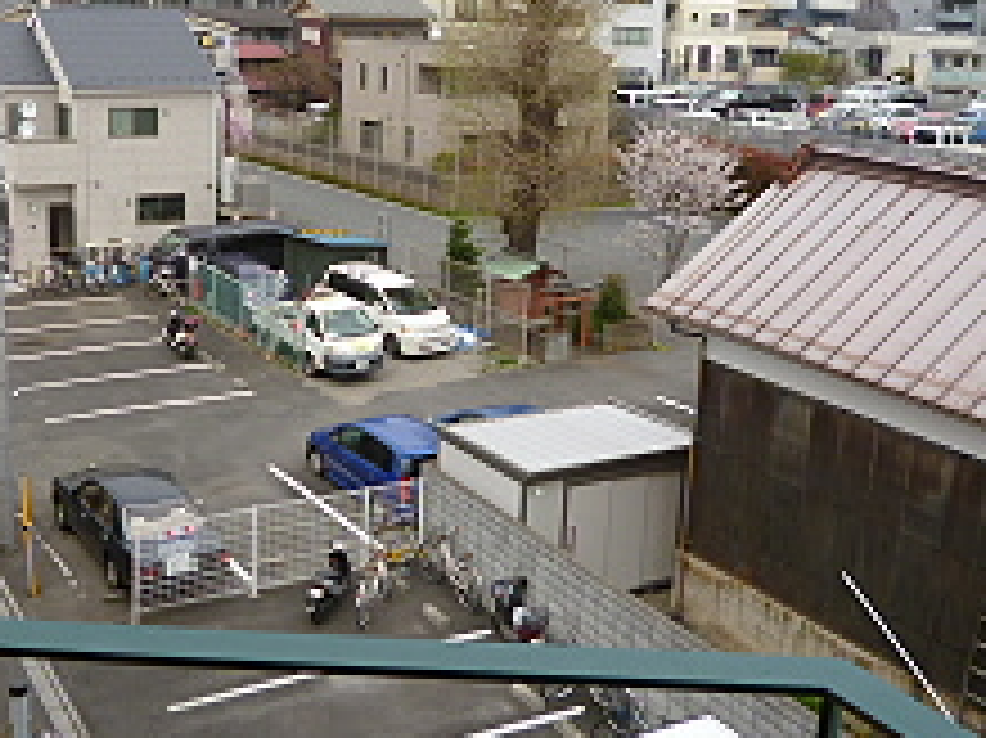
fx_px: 1310
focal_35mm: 46
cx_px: 410
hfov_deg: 41.1
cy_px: 263
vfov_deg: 31.3
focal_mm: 4.3
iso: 100
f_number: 2.5
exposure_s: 1/640
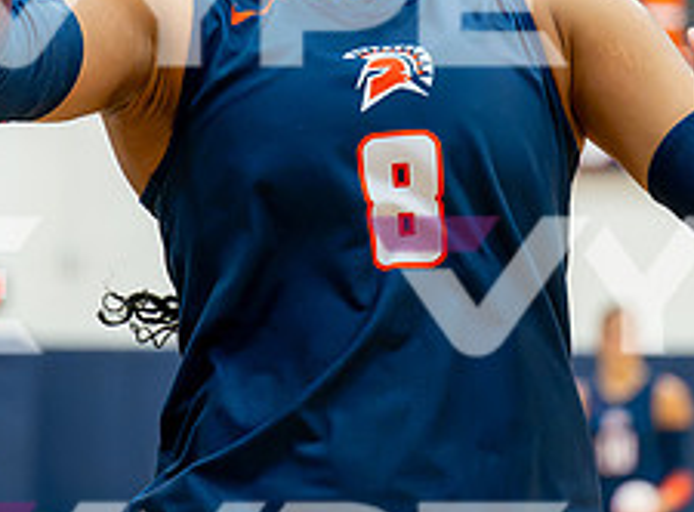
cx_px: 234
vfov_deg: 7.4
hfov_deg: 10.0
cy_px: 74
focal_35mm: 198
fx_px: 3946
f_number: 2.8
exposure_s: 1/800
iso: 4000
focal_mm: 70
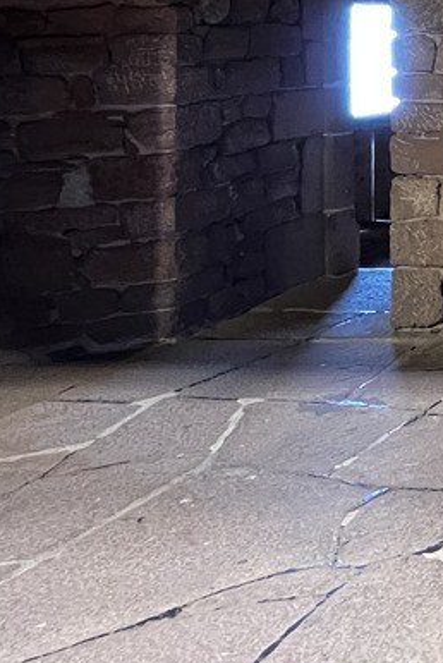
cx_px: 943
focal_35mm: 42
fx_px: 774
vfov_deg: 41.5
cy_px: 31
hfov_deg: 17.8
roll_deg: +0.4
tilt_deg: +0.1
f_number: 1.8
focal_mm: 1.57
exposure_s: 1/50
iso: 800
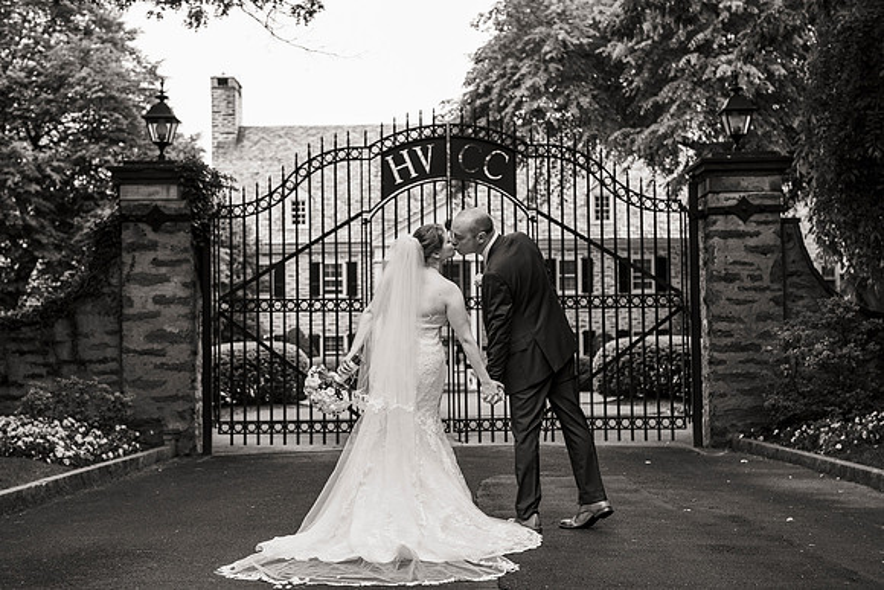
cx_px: 435
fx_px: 1459
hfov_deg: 33.7
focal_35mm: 59
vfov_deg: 22.9
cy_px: 294
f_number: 4
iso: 800
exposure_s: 1/400
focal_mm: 58
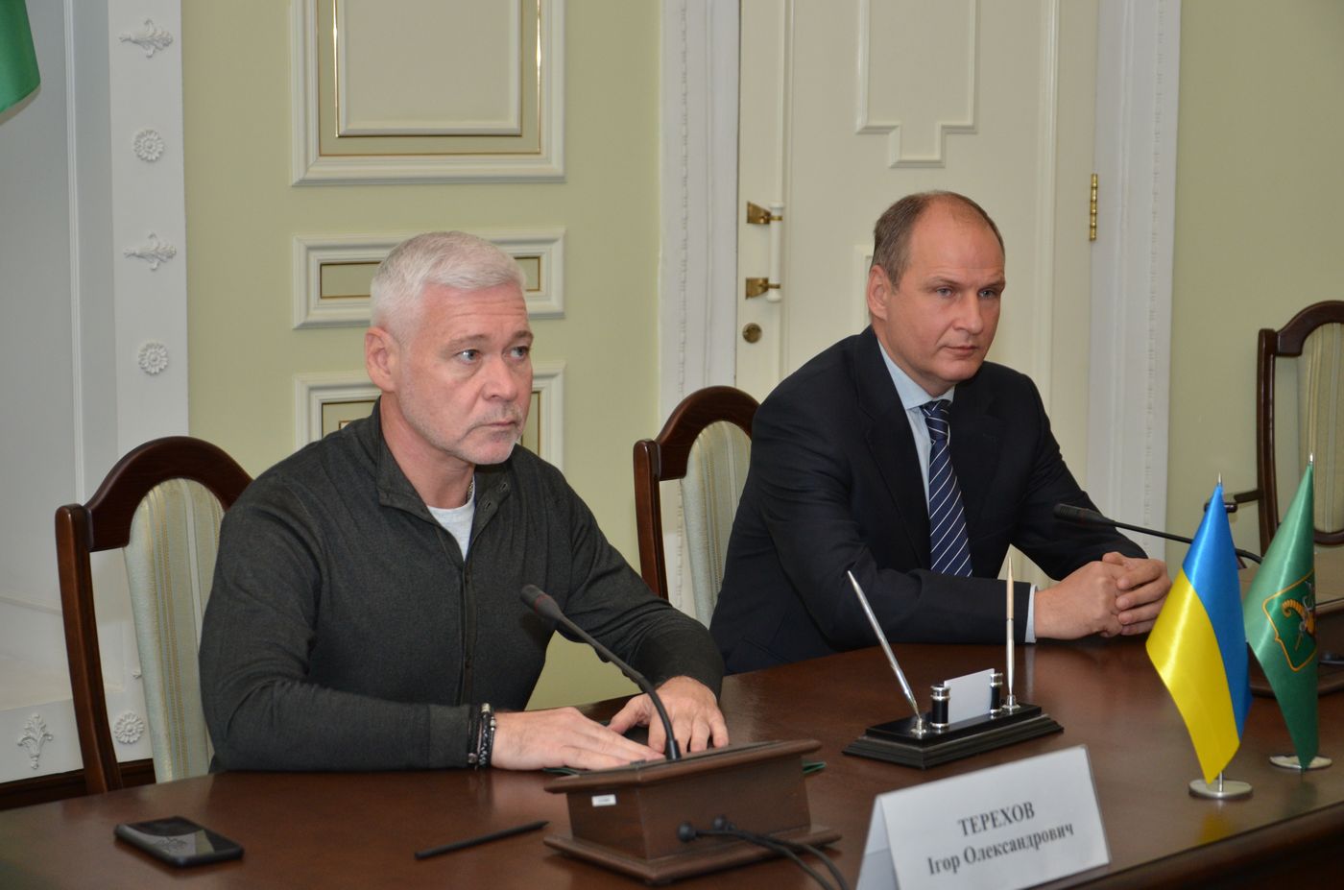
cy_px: 445
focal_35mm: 72
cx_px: 672
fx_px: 2682
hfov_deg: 28.1
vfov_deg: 18.8
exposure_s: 1/250
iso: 800
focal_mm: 48
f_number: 4.8
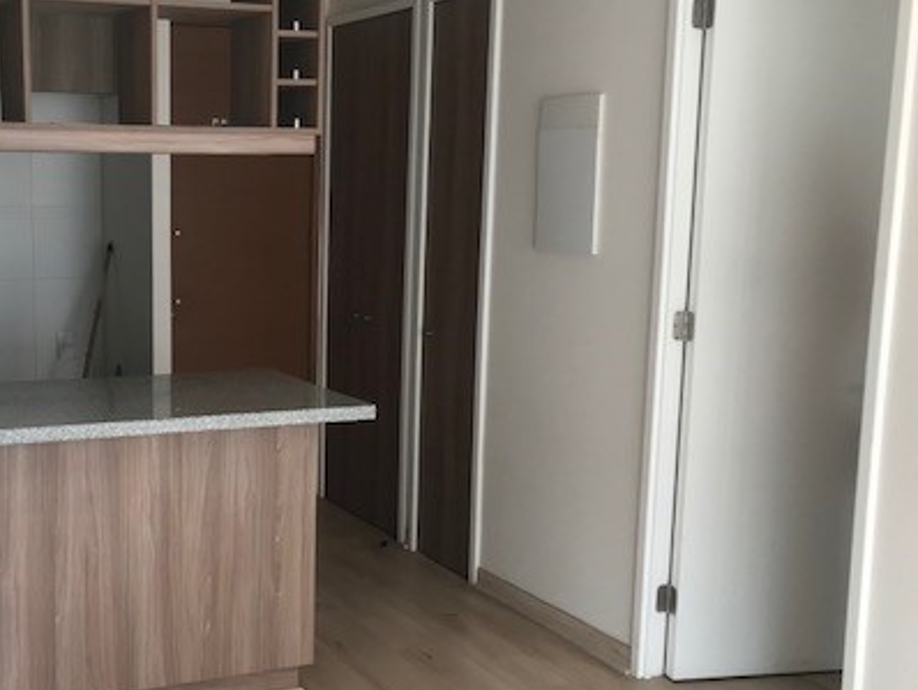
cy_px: 369
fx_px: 1194
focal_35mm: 45
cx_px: 217
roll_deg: -0.5
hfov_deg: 40.7
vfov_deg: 32.2
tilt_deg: -7.4
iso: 40
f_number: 1.8
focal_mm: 3.99
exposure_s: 1/95
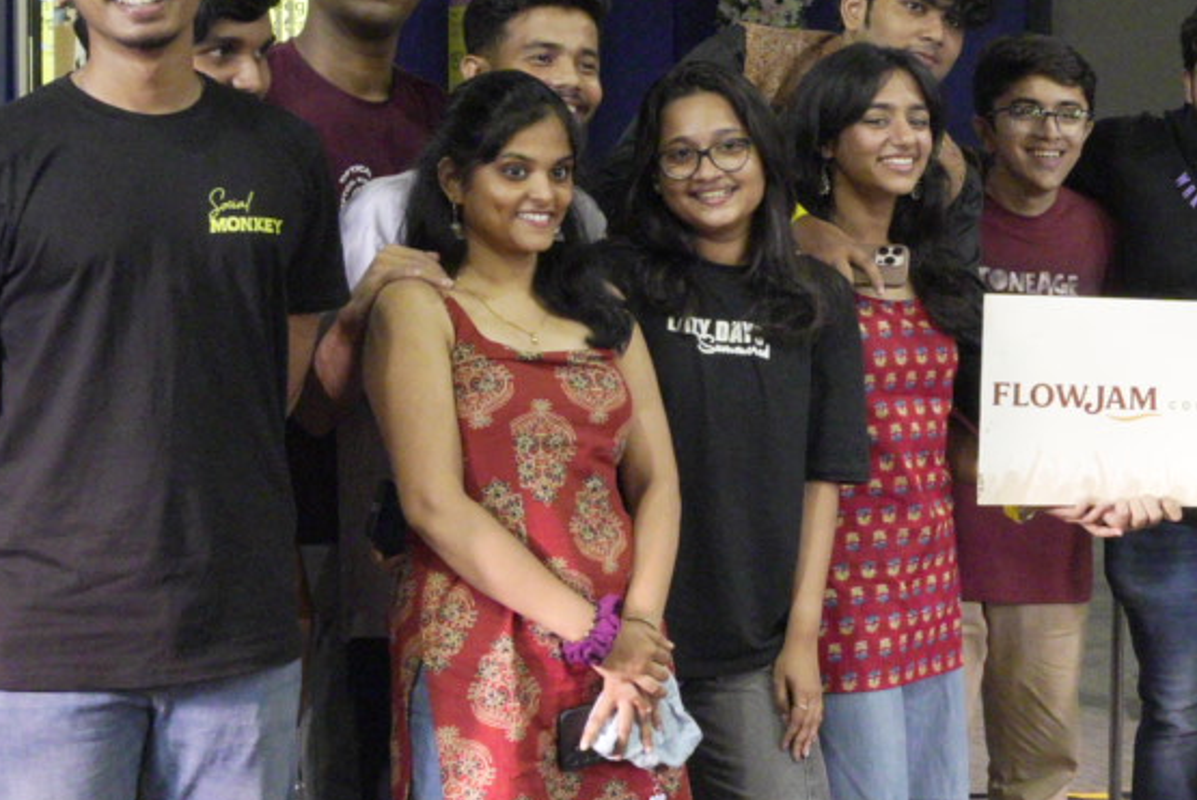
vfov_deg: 13.4
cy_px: 252
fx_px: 3394
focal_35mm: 102
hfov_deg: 19.2
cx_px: 1320
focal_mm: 35
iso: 12800
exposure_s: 1/30
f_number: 16
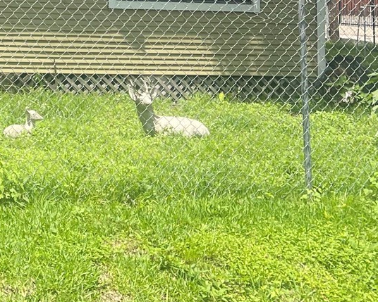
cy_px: -103
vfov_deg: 15.1
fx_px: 1085
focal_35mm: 97
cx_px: -176
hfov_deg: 17.8
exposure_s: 1/1852
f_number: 1.6
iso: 50
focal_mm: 5.1
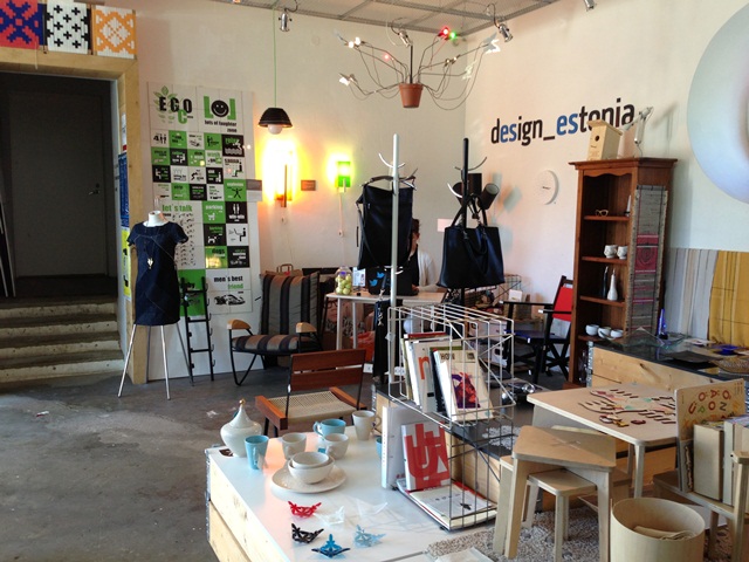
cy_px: 281
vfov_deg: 42.9
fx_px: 714
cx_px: 374
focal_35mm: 33
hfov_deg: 55.4
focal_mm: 4.13
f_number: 2.4
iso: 50
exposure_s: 1/24
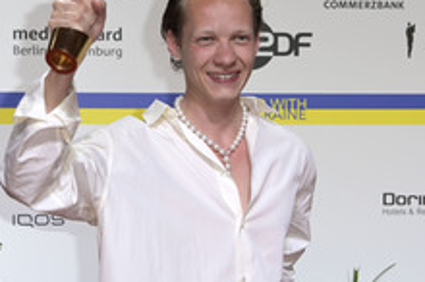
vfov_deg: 10.8
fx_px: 1497
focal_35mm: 127
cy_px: 172
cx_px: 217
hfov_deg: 16.2
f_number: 5.6
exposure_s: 1/250
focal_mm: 62
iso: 800
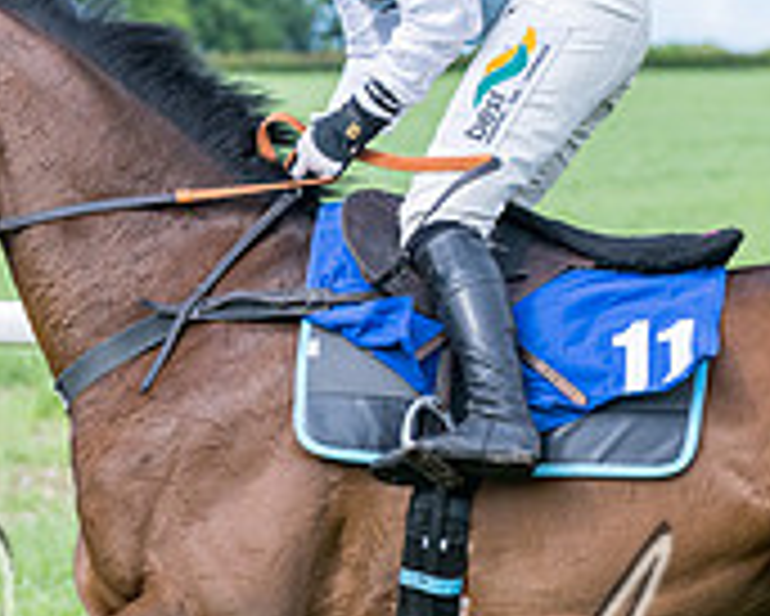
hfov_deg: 5.6
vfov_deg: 4.5
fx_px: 7867
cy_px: 409
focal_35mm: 345
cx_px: 536
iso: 400
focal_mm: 93
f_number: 4
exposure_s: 1/2500
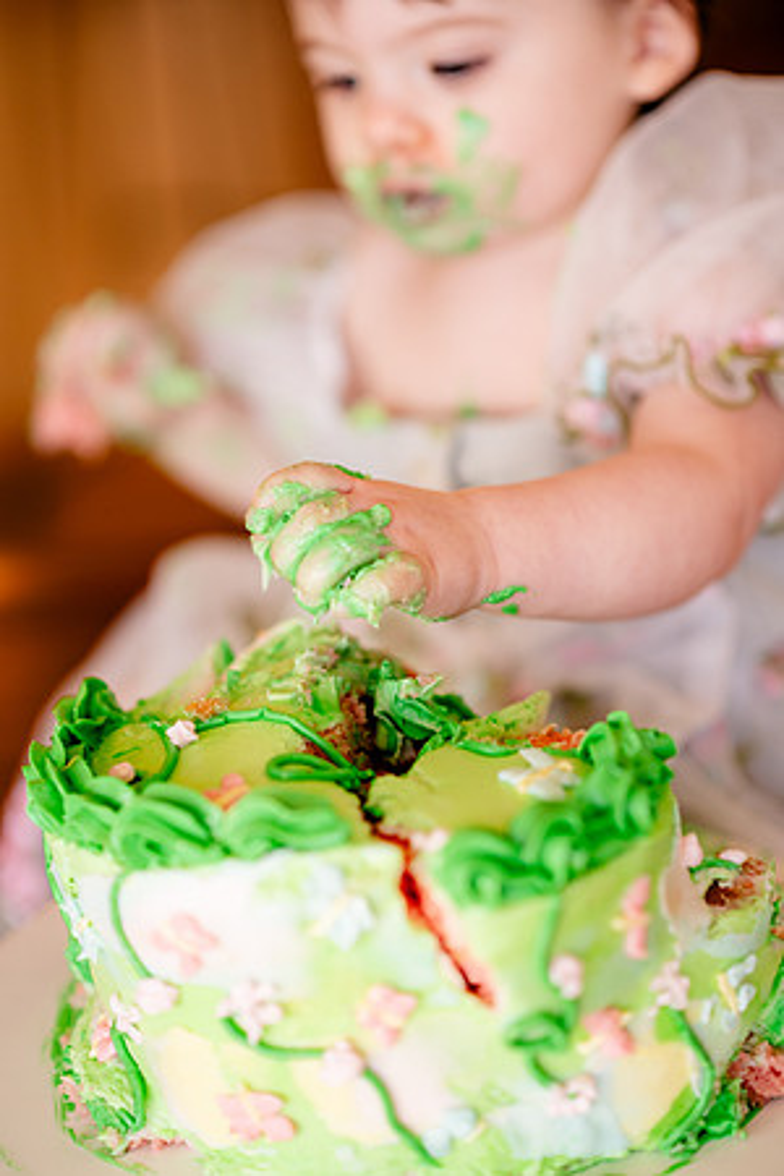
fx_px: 2776
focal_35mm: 85
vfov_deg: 23.9
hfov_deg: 16.1
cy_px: 588
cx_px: 392
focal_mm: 85
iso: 250
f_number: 2.2
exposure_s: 1/400
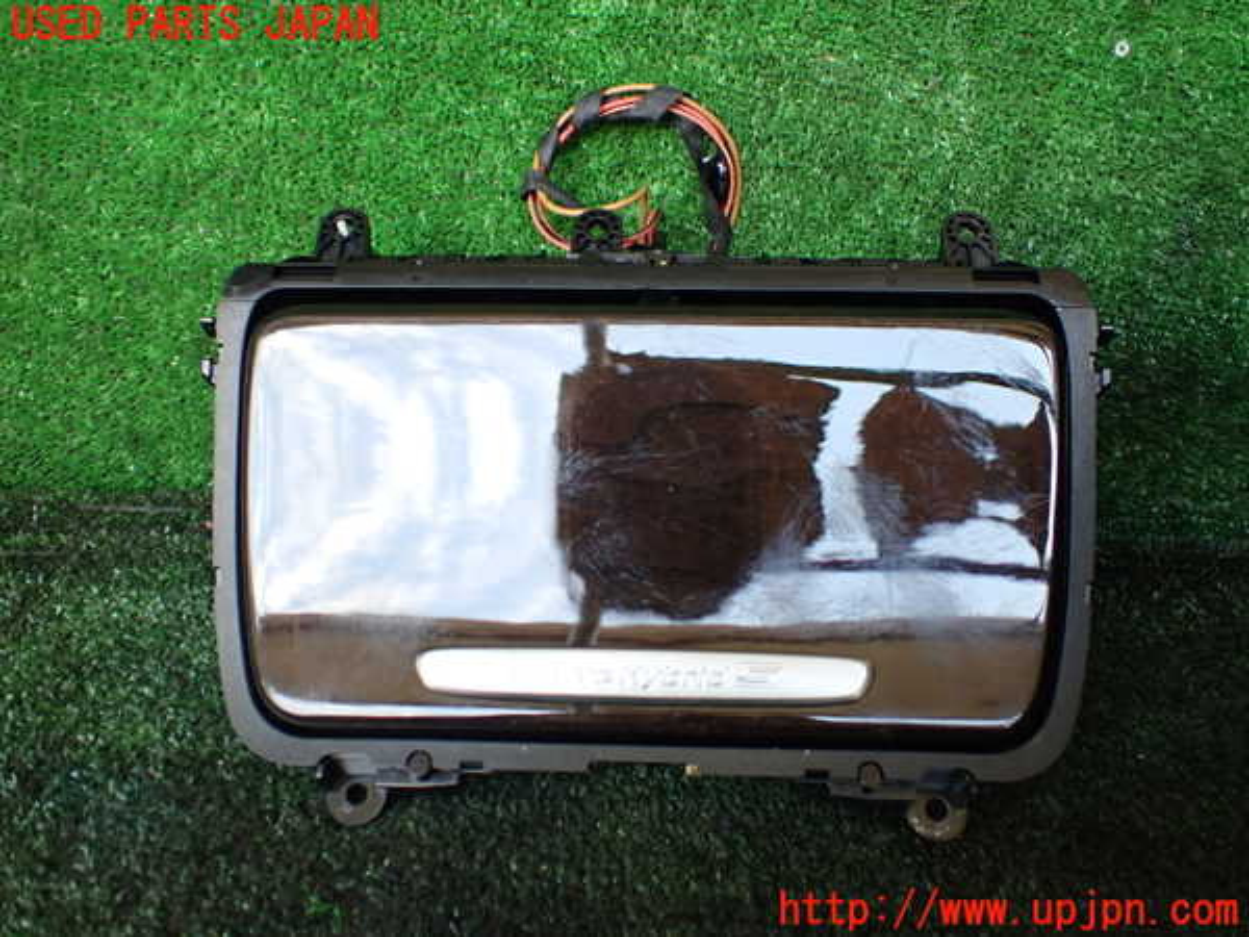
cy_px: 468
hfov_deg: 60.0
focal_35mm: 30
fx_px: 1082
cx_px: 624
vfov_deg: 46.8
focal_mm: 5.4
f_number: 2.3
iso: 320
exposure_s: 1/125
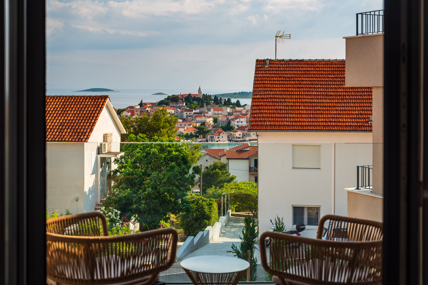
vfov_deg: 23.4
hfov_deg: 34.5
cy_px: 142
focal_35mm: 58
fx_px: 690
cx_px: 214
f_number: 8
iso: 100
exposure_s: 1/100
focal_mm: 58
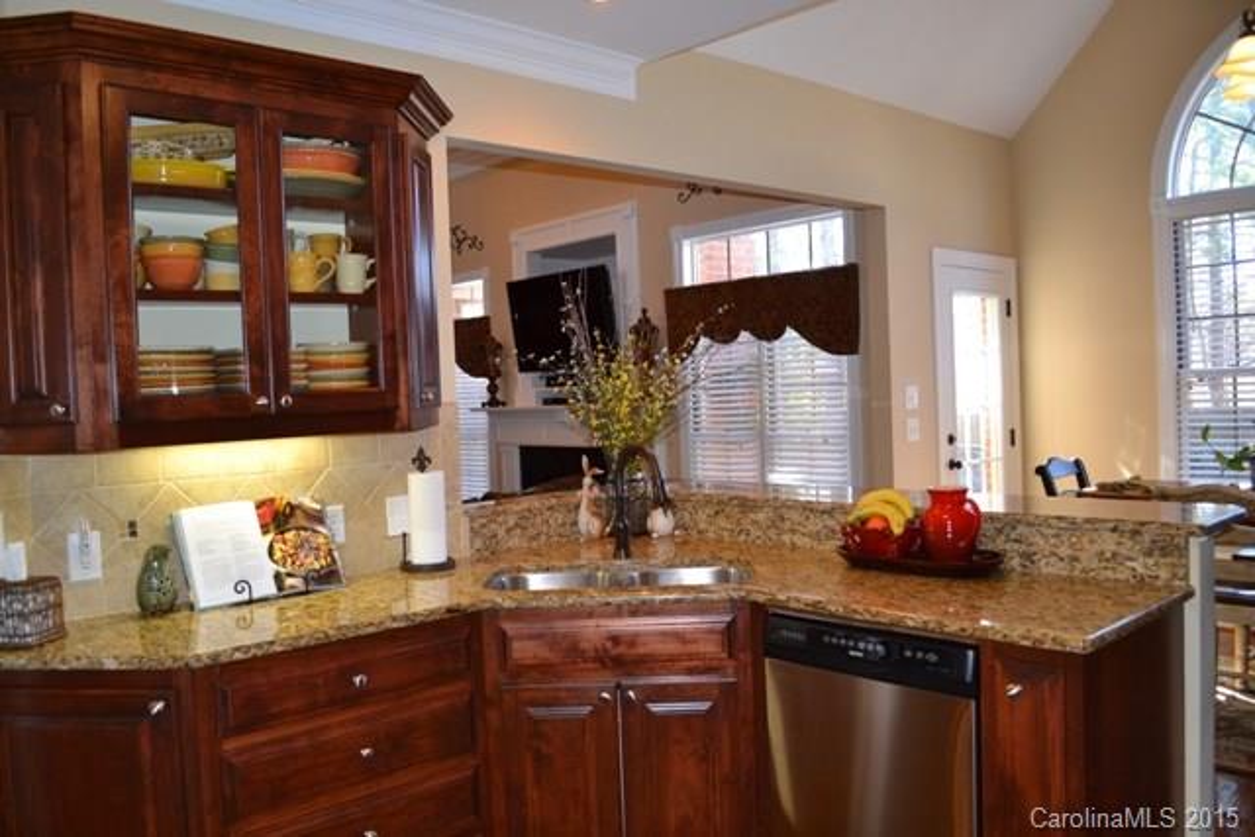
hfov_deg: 67.4
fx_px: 941
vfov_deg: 48.0
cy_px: 418
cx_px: 628
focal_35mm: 27
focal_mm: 18
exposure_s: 1/60
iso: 560
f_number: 3.5
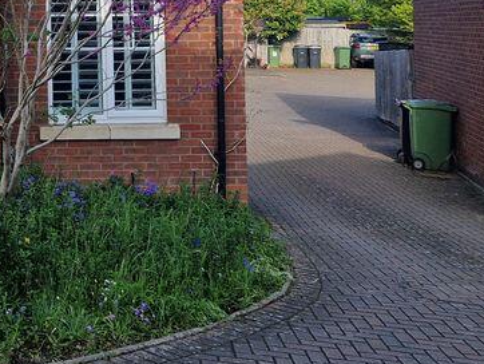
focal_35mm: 65
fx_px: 909
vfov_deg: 21.7
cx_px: -78
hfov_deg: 26.8
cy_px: -7
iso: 50
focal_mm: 5.4
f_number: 1.8
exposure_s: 1/864
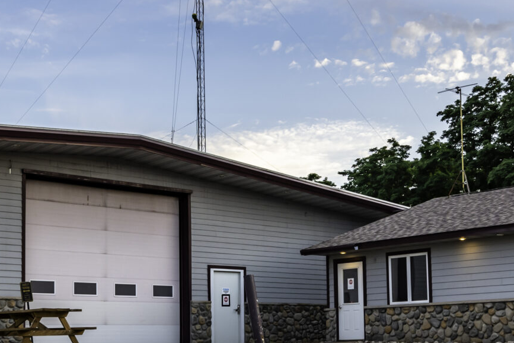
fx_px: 886
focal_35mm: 62
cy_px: 263
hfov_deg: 32.3
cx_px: 290
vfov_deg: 21.7
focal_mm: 21
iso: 160
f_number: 7.1
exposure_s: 1/100
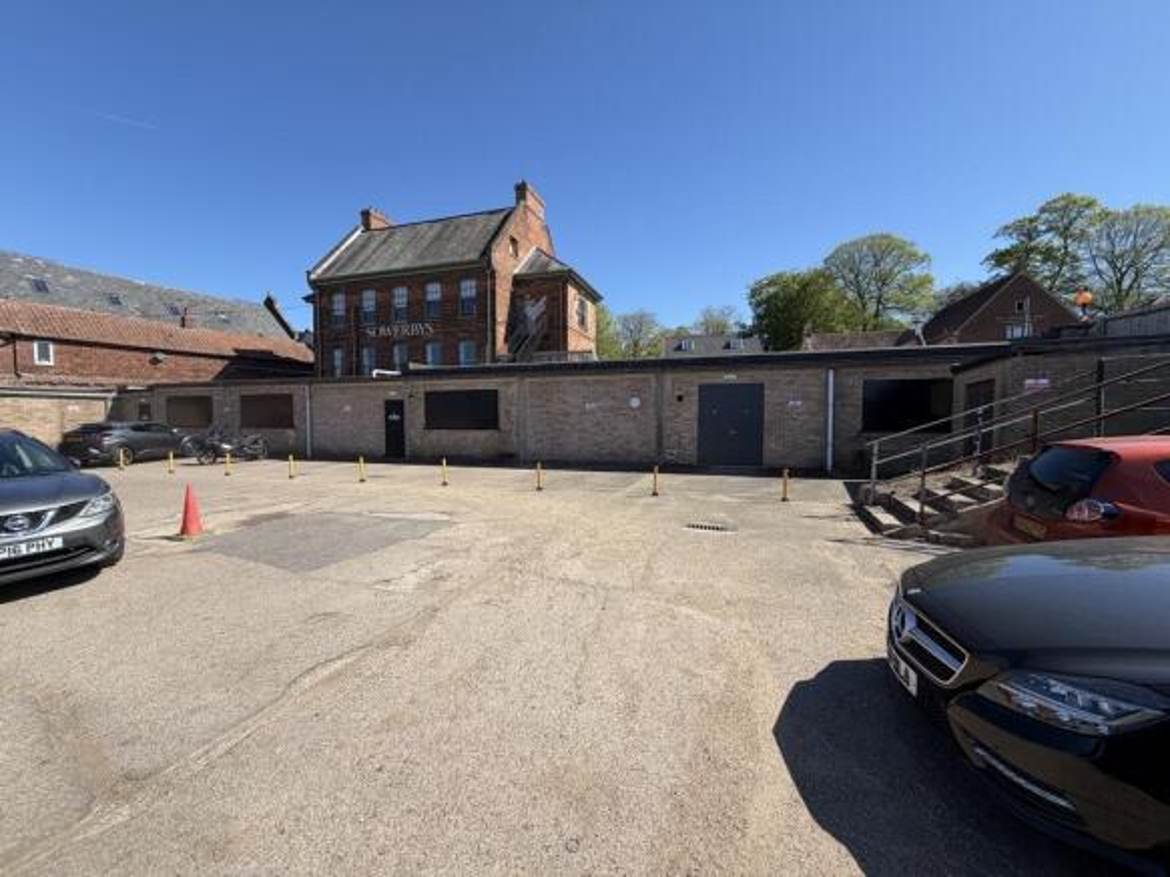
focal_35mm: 14
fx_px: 473
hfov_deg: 102.1
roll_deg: +0.6
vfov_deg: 85.7
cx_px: 585
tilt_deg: +1.2
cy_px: 438
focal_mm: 2.22
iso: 25
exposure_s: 1/770
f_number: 2.2
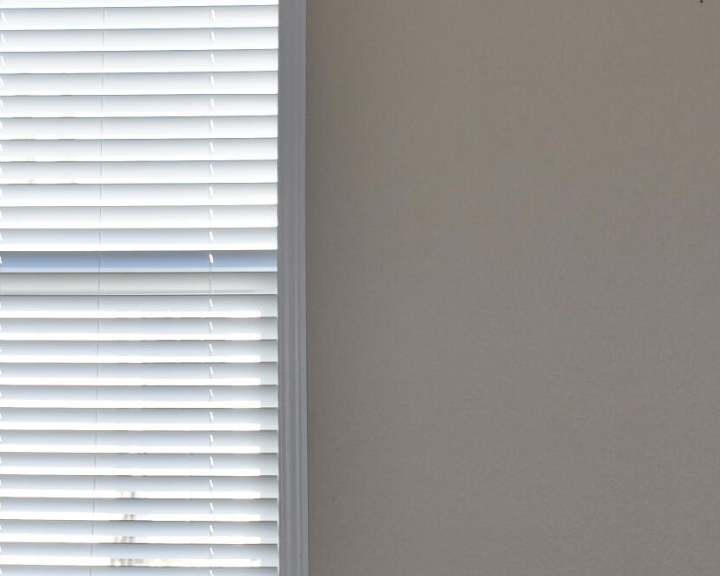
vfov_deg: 16.9
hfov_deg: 20.8
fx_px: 1939
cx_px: 585
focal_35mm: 91
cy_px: 291
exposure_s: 1/100
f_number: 5
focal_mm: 18
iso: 200
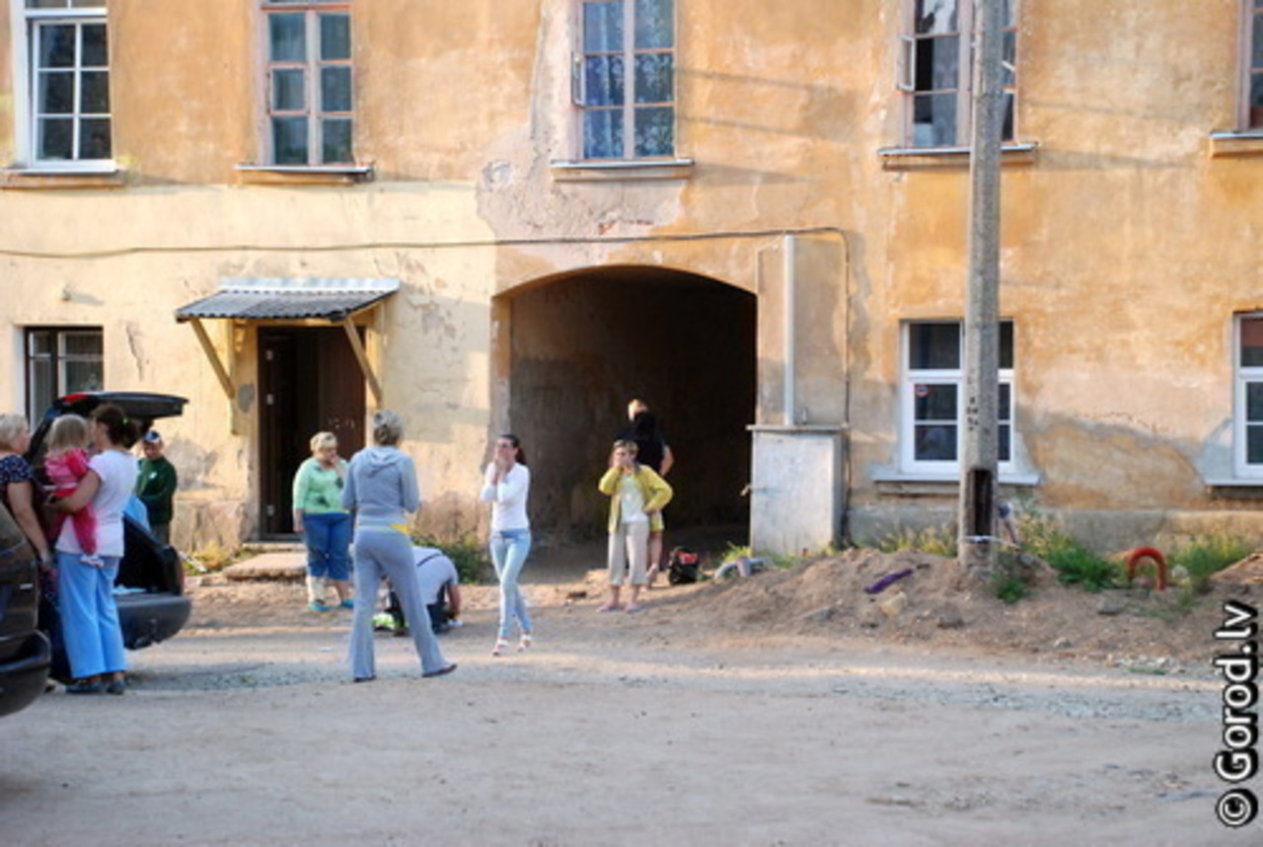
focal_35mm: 75
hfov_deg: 26.9
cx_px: 632
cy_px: 424
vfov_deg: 18.2
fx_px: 2635
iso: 800
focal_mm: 50
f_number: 5
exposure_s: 1/180
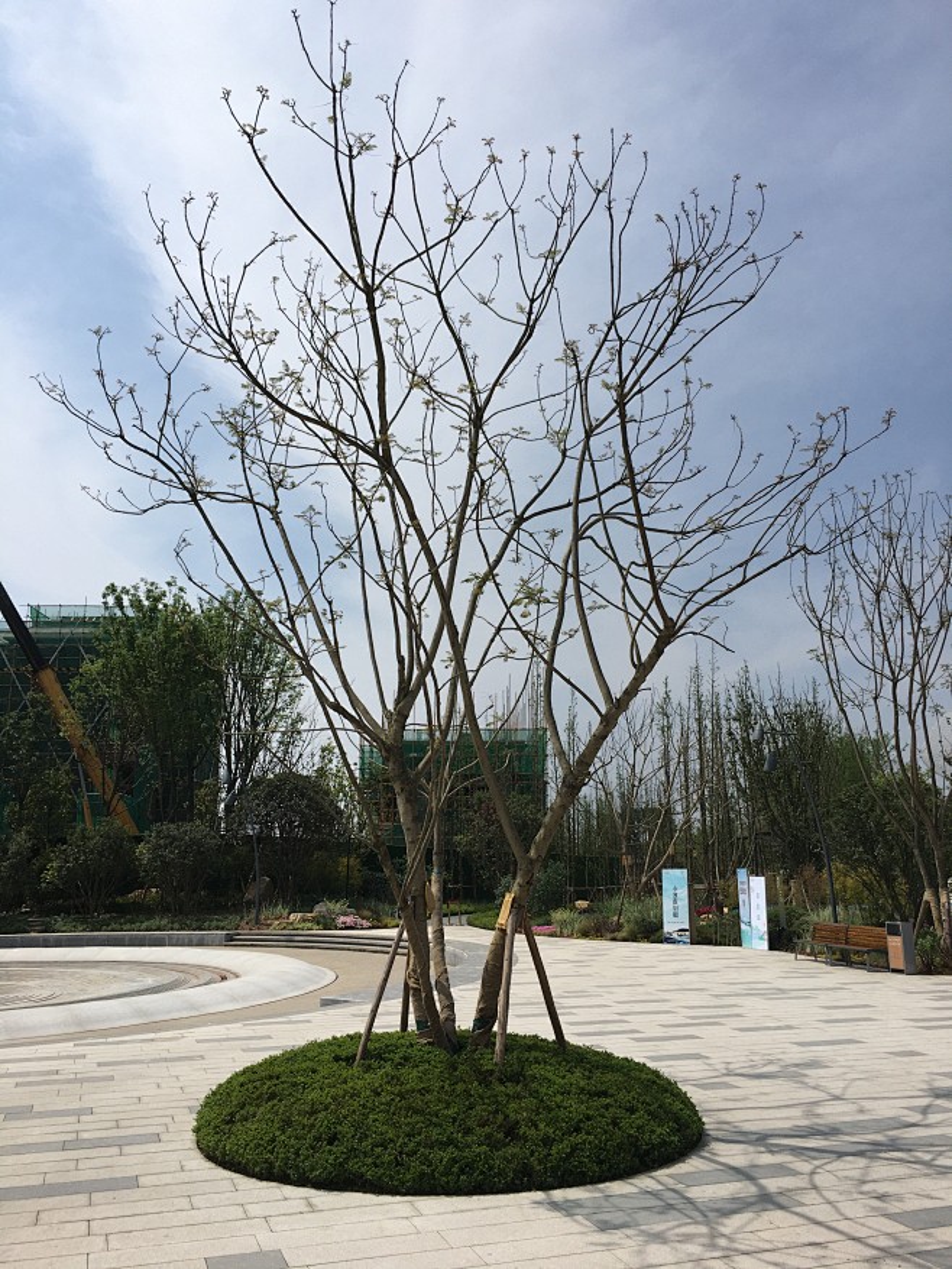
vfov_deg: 61.7
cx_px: 476
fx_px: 1063
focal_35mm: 29
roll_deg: +0.6
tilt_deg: +12.6
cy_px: 634
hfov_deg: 48.2
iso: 25
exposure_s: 1/3077
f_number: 2.2
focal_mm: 4.15
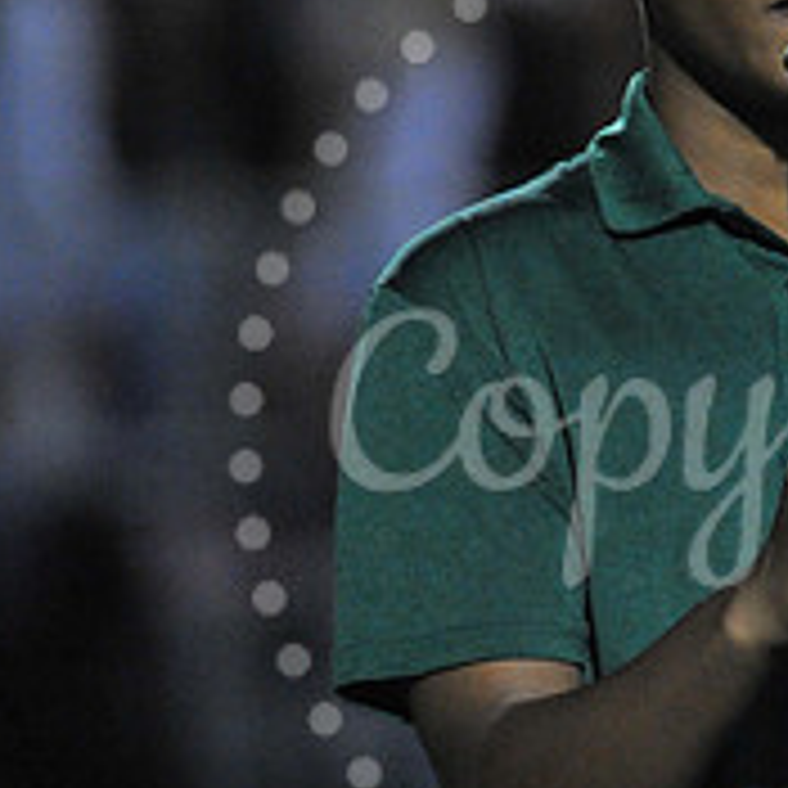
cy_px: 432
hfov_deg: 1.0
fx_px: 43525
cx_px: 774
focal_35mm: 1690
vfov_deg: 1.0
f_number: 6.3
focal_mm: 600
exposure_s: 1/200
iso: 6400
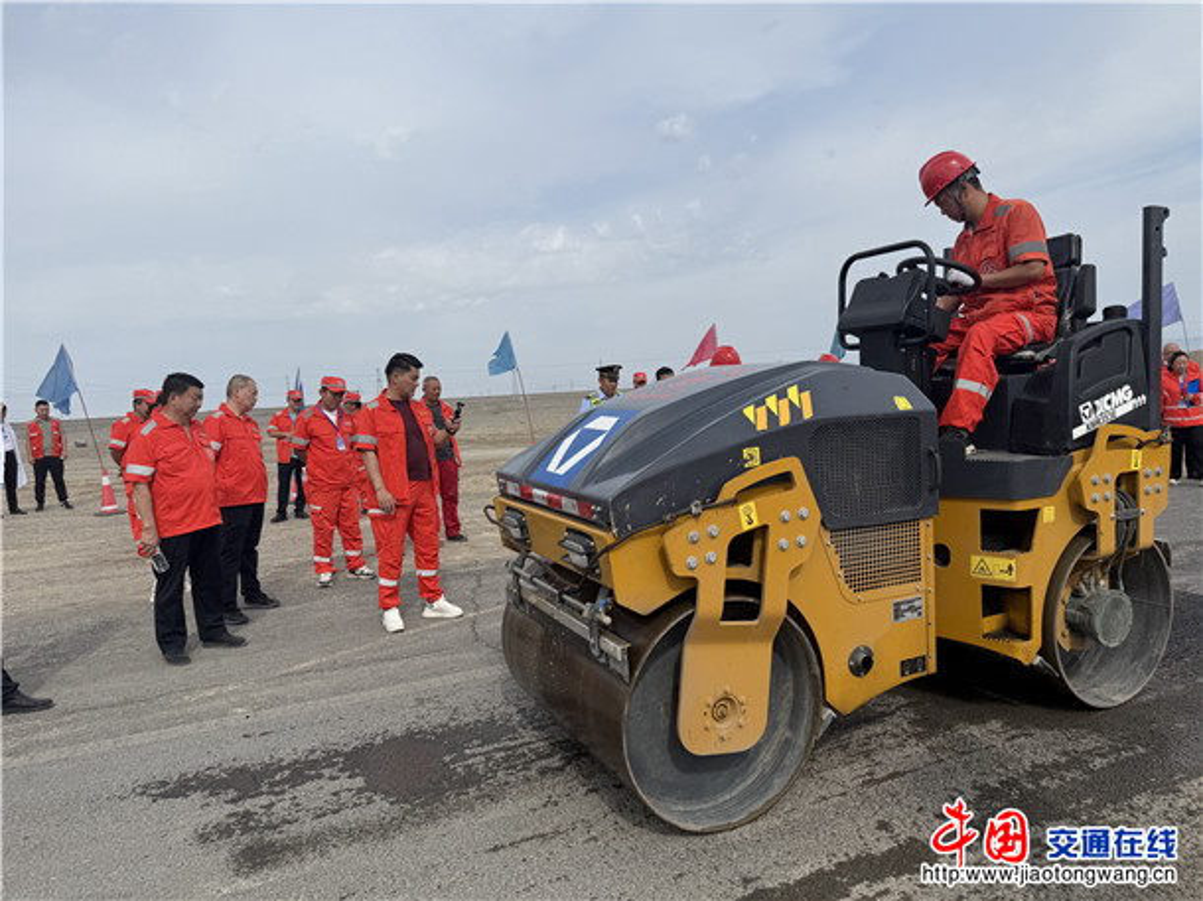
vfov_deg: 56.8
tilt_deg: -1.9
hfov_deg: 71.6
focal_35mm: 24
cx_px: 602
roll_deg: +5.4
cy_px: 450
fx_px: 834
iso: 80
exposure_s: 1/6173
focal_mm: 6.76
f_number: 1.78
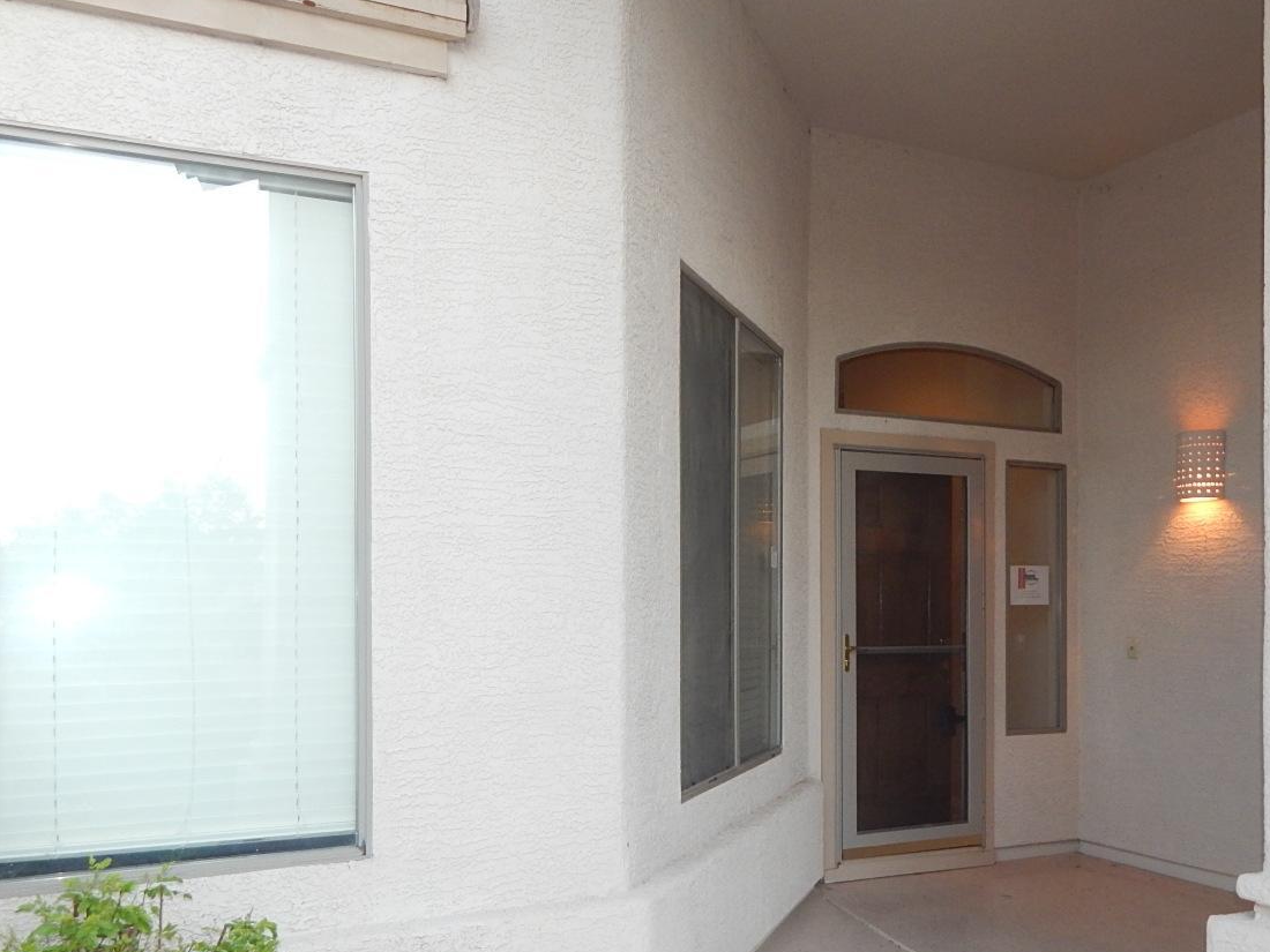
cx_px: 681
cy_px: 609
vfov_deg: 43.7
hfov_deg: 56.8
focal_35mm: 32
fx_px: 1174
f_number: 3
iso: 180
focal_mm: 4
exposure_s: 1/30
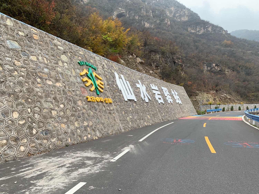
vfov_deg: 53.1
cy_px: 97
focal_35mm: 26
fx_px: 195
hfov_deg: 67.3
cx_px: 130
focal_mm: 4.25
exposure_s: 1/187
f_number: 1.8
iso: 25
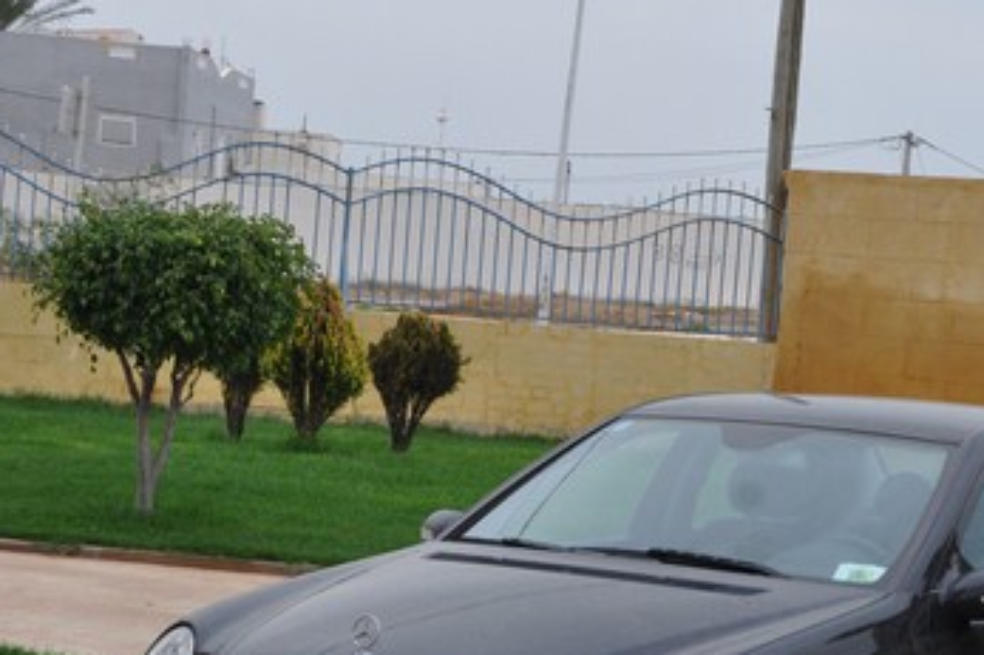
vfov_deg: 14.5
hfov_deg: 21.2
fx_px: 2568
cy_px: 483
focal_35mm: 94
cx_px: 873
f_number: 8
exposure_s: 1/250
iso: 200
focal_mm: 34
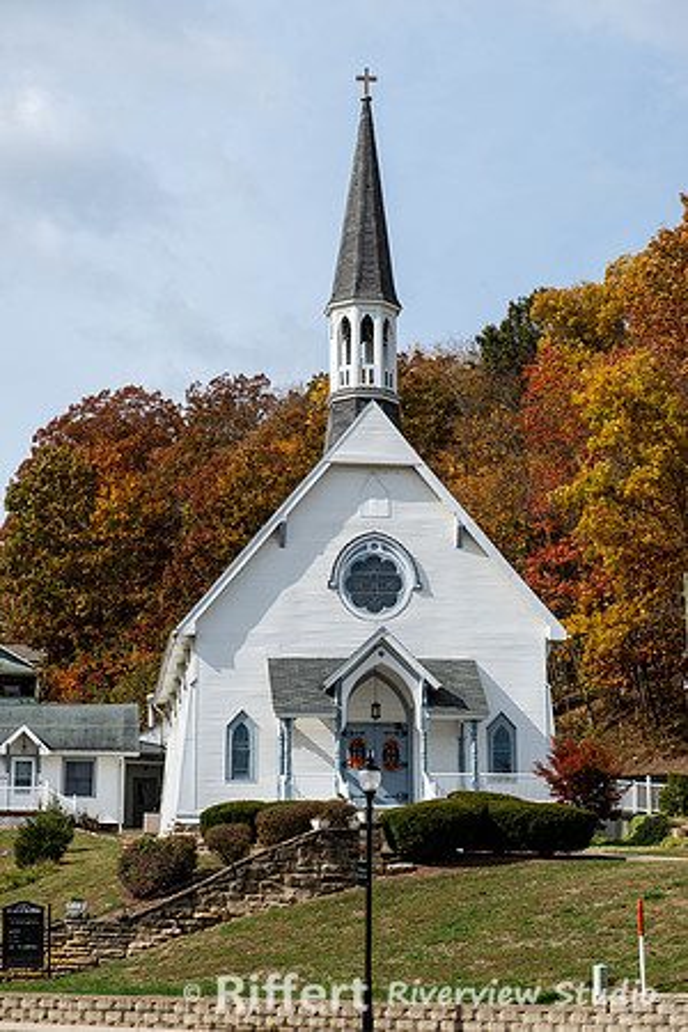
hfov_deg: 19.5
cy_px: 516
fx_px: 2007
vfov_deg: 28.8
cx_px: 344
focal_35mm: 70
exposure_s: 1/250
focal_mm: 70
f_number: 9
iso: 100
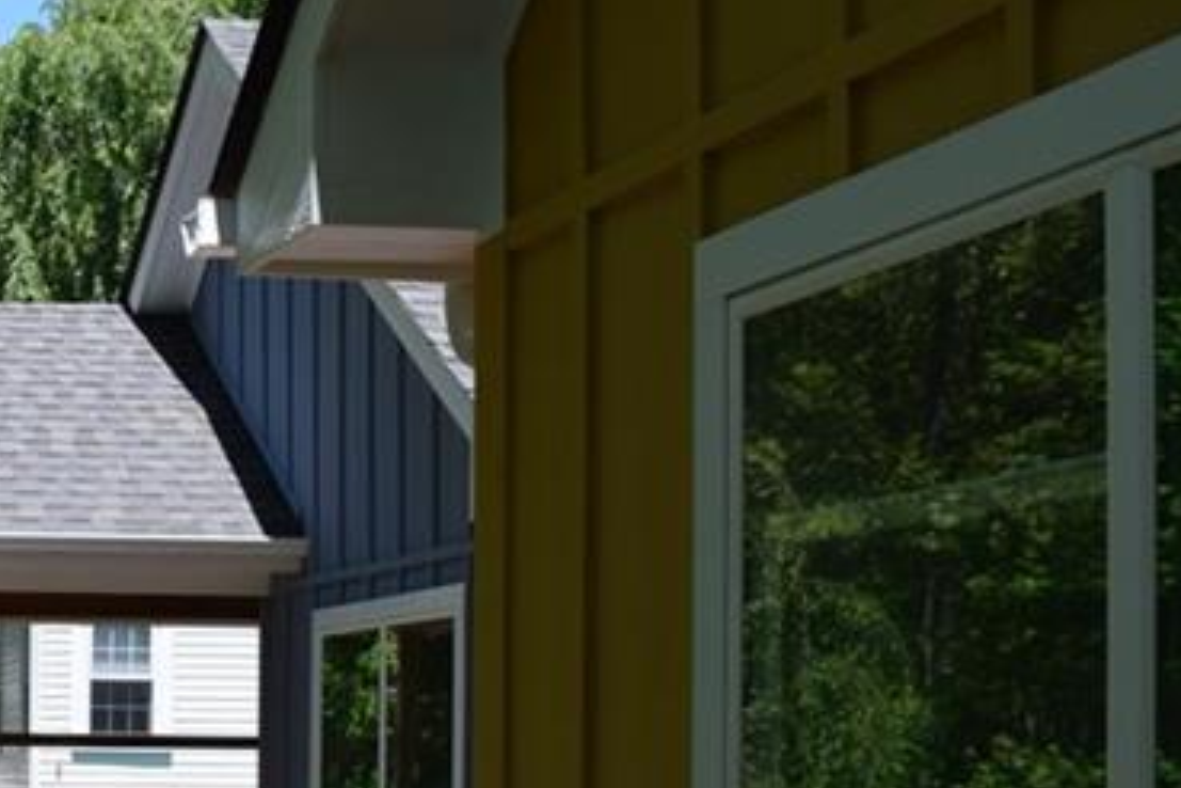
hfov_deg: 23.4
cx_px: -422
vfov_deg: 17.9
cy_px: 727
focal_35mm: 75
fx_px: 2460
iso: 200
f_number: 8
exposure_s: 1/250
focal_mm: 18
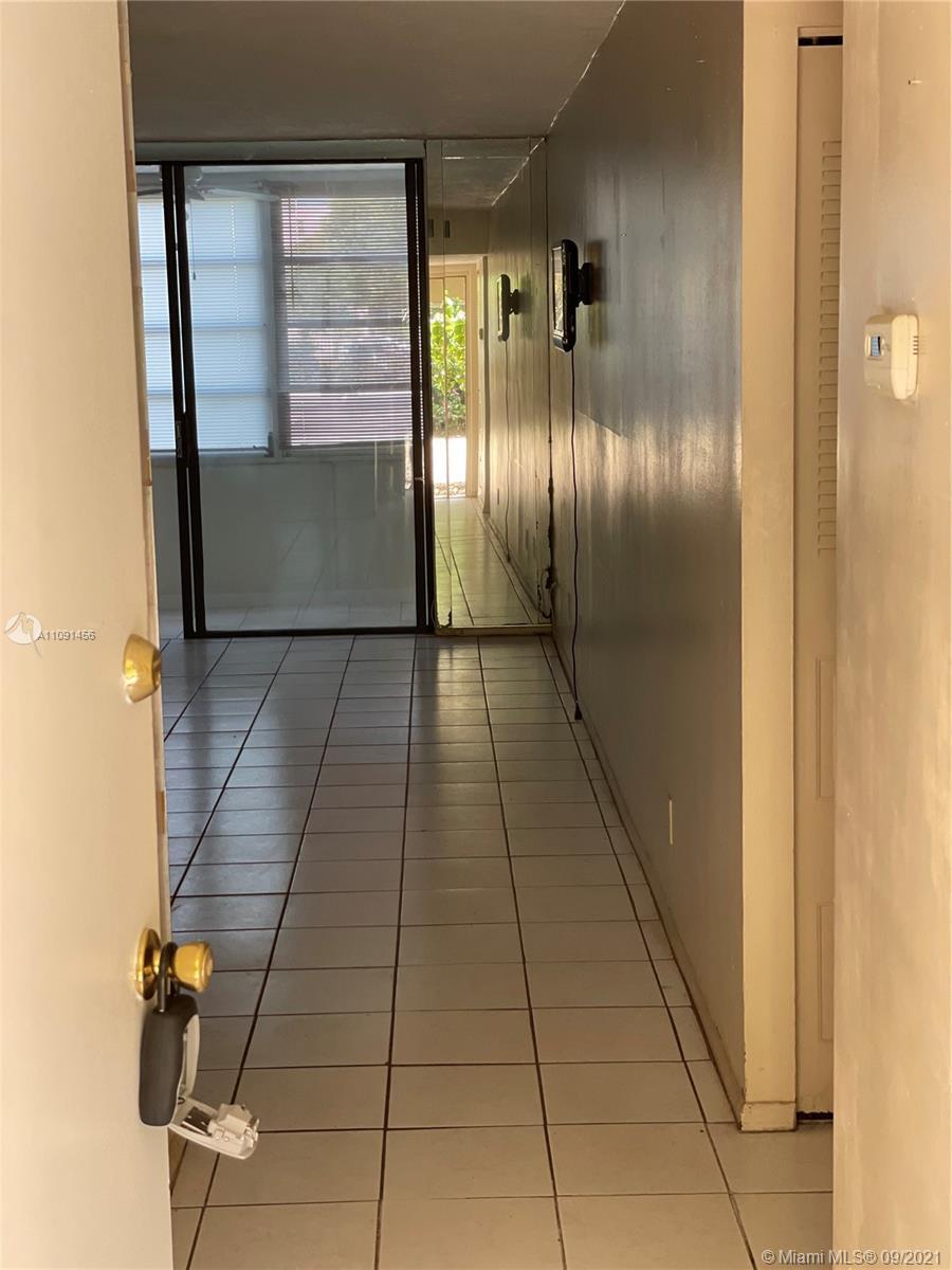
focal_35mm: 52
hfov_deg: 28.0
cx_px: 476
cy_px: 635
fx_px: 1907
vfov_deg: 36.8
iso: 125
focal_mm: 6
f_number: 2
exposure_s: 1/122
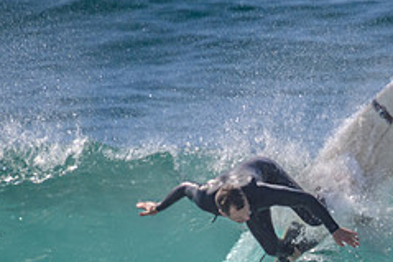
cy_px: 291
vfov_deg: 0.5
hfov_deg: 0.8
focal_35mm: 2609
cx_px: 466
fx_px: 28461
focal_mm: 800
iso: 800
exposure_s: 1/2000
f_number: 11
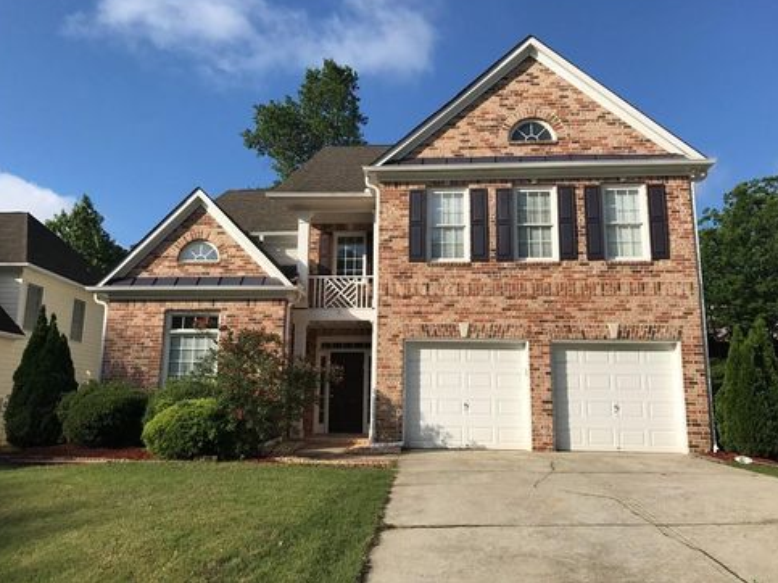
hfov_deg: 61.7
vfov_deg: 48.2
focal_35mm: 29
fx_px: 652
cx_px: 388
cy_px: 284
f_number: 1.8
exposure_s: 1/2660
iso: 20
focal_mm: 3.99
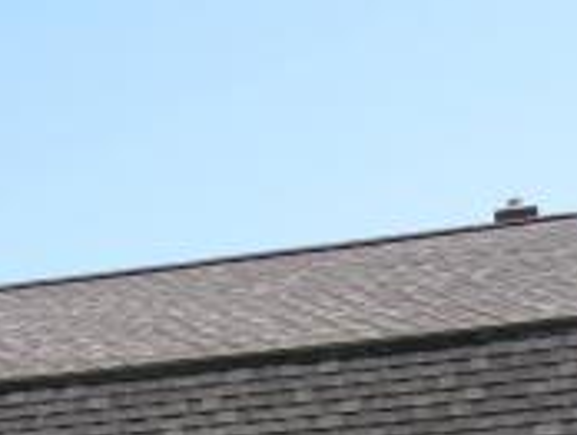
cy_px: 644
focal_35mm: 110
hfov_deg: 17.1
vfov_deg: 12.8
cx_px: -106
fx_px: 1836
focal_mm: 5.8
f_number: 5.6
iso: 64
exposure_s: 1/160
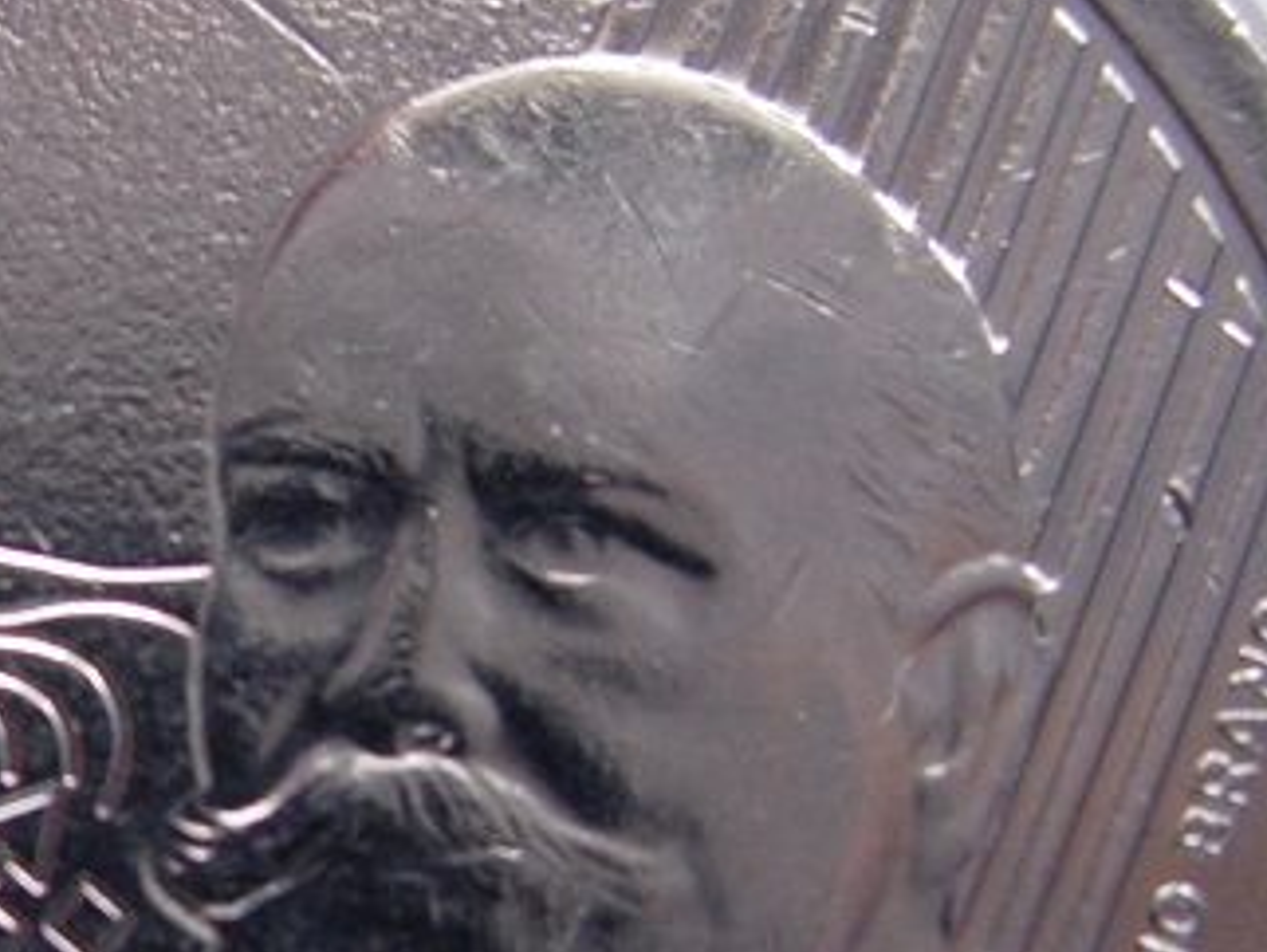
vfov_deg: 13.8
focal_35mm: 107
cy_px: 812
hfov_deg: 18.0
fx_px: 3919
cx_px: 98
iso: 64
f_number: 2.8
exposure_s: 1/32
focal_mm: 7.8
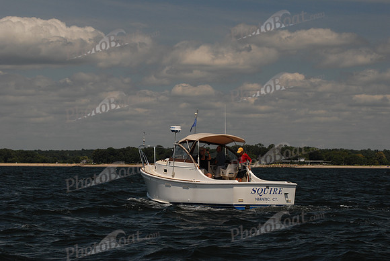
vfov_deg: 12.2
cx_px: 195
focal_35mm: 112
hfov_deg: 18.2
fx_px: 1220
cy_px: 130
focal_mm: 75
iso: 200
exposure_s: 1/400
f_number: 7.1
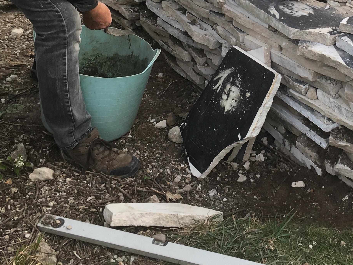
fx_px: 653
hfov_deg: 29.4
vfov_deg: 21.9
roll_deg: -1.6
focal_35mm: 64
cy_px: -12
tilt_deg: -22.4
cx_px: 292
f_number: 2.2
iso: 25
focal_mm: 4.15
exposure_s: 1/242
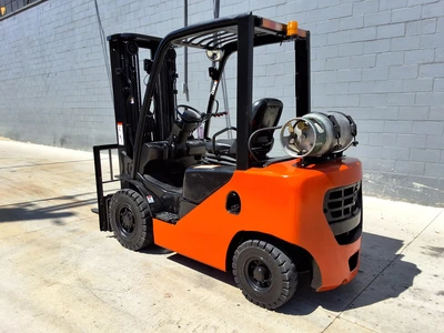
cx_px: 222
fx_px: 359
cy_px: 166
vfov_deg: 49.7
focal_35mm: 28
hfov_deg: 63.4
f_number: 1.9
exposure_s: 1/1311
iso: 32
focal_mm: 2.91
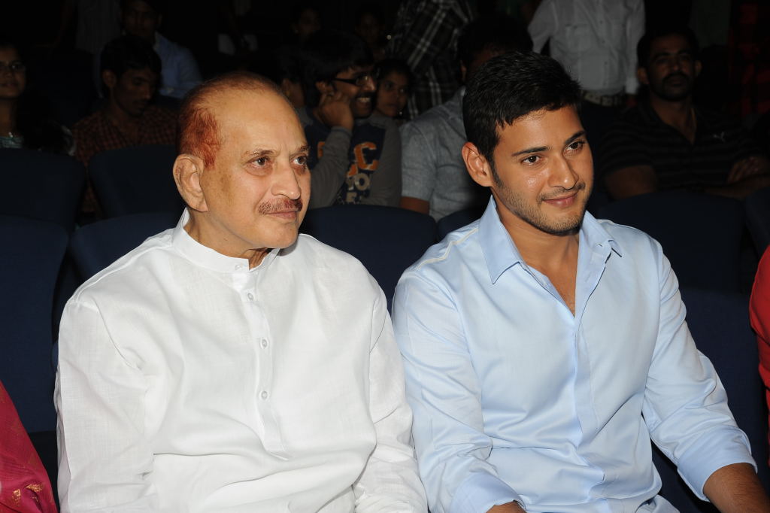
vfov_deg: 18.2
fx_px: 1604
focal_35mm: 75
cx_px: 385
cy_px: 256
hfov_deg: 27.0
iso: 200
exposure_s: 1/125
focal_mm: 75
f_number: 10
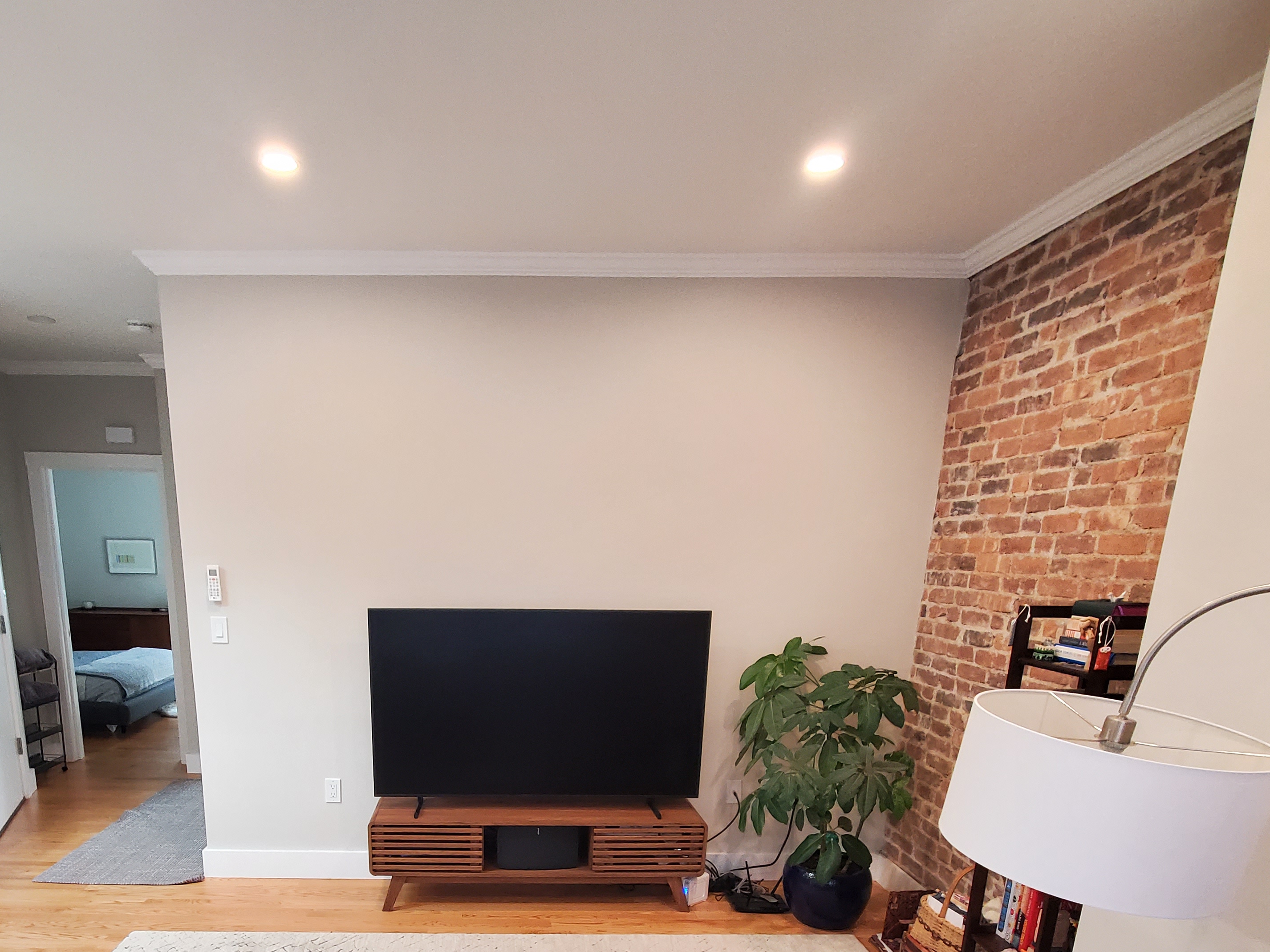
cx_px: 502
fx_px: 770
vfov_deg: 59.0
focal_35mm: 21
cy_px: 749
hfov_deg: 78.0
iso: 400
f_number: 2.2
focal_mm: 1.8
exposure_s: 1/60
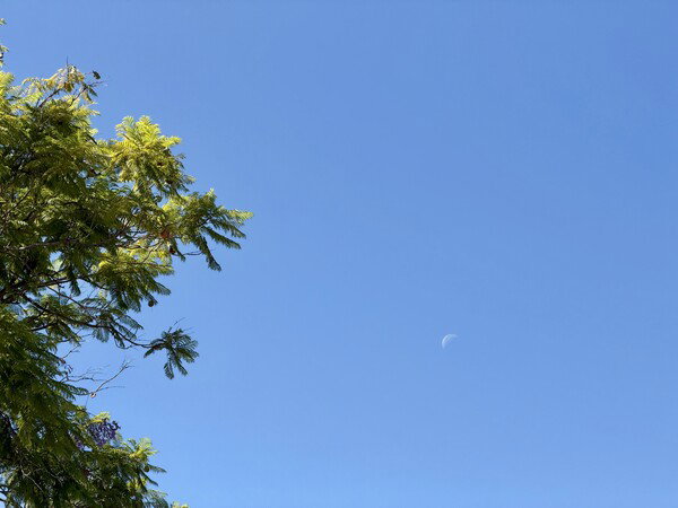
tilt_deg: +26.4
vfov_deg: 14.8
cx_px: 339
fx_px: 1959
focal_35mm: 100
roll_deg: -0.1
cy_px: 254
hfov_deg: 19.6
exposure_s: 1/638
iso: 32
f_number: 2.8
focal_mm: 16.89
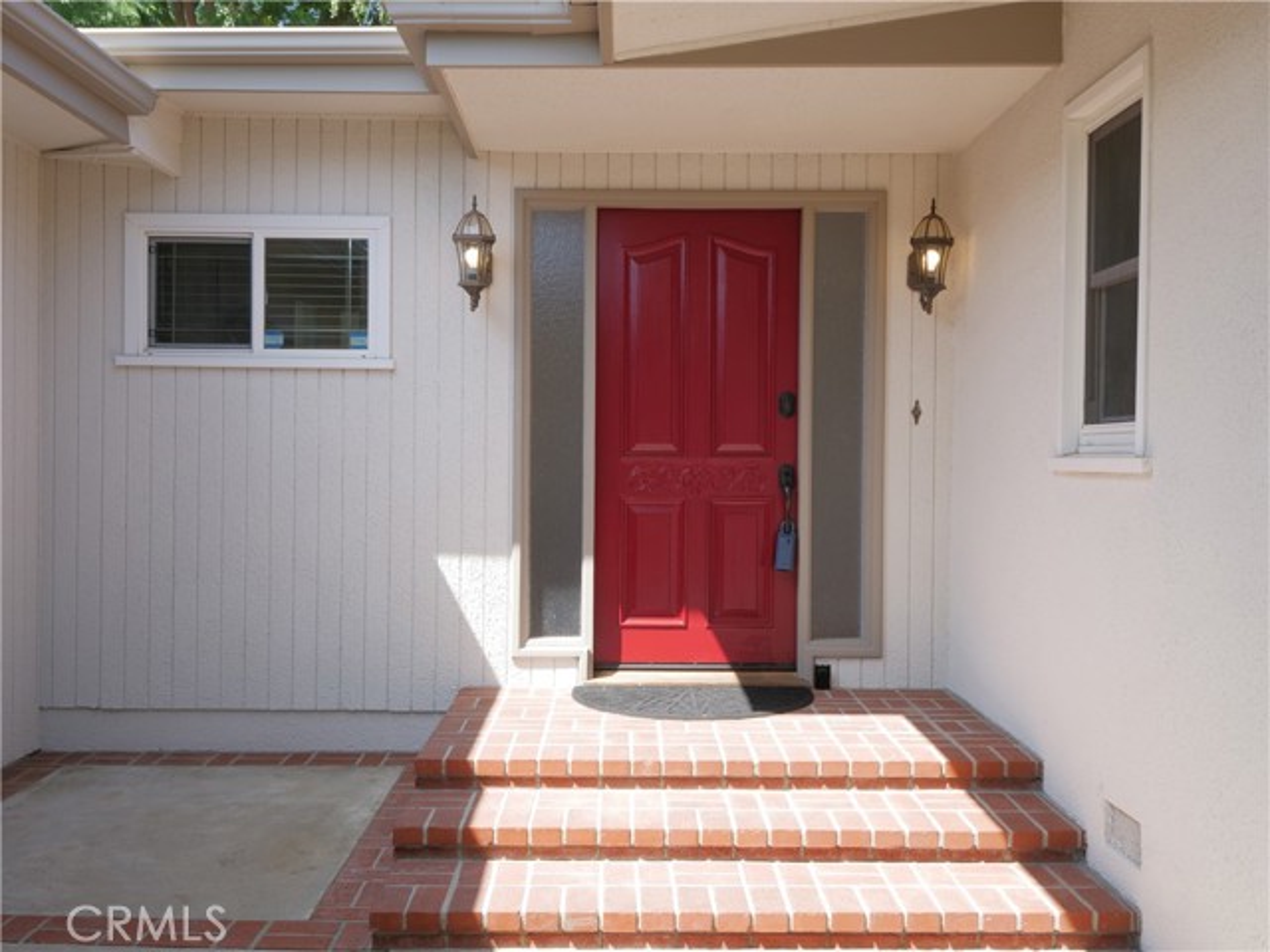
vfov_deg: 39.7
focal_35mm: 36
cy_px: 476
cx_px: 635
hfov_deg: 51.4
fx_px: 1321
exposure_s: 1/40
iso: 200
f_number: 11
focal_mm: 18
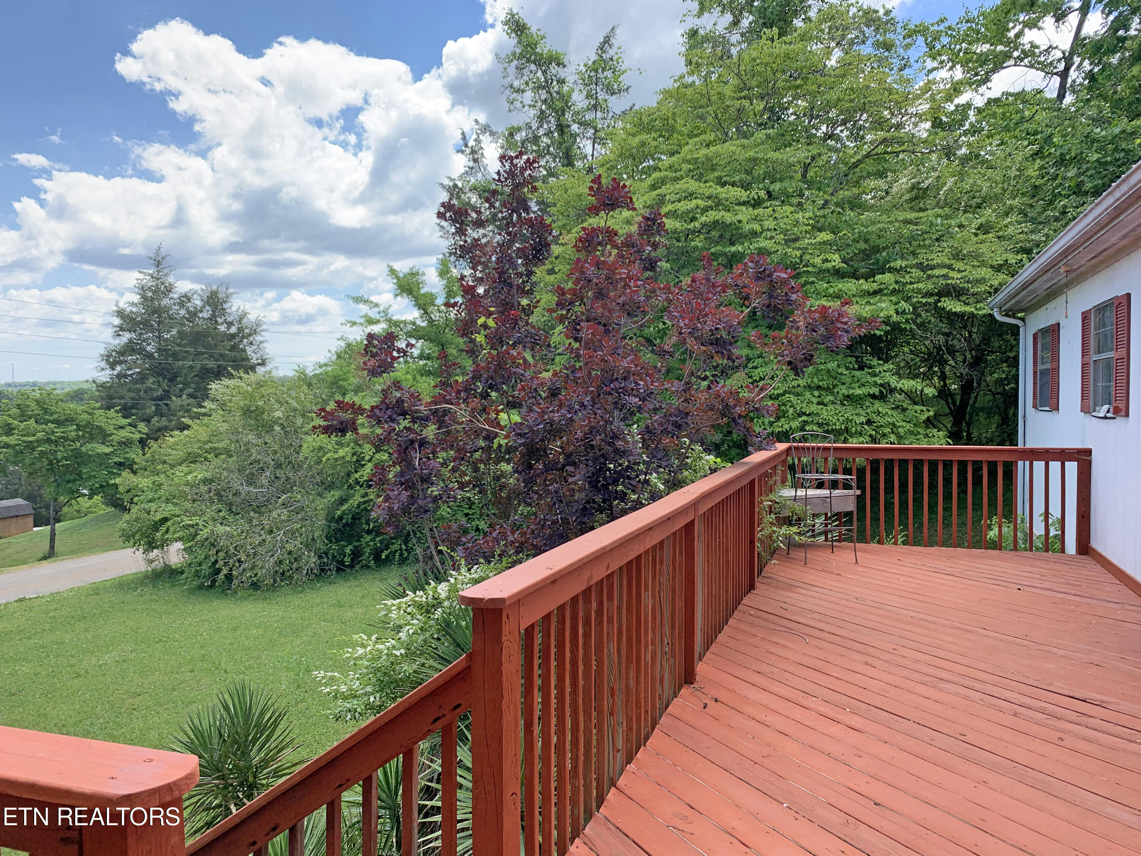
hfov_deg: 67.3
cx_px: 570
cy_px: 428
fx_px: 857
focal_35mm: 26
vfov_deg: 53.1
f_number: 1.8
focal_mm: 4.25
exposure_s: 1/808
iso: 25
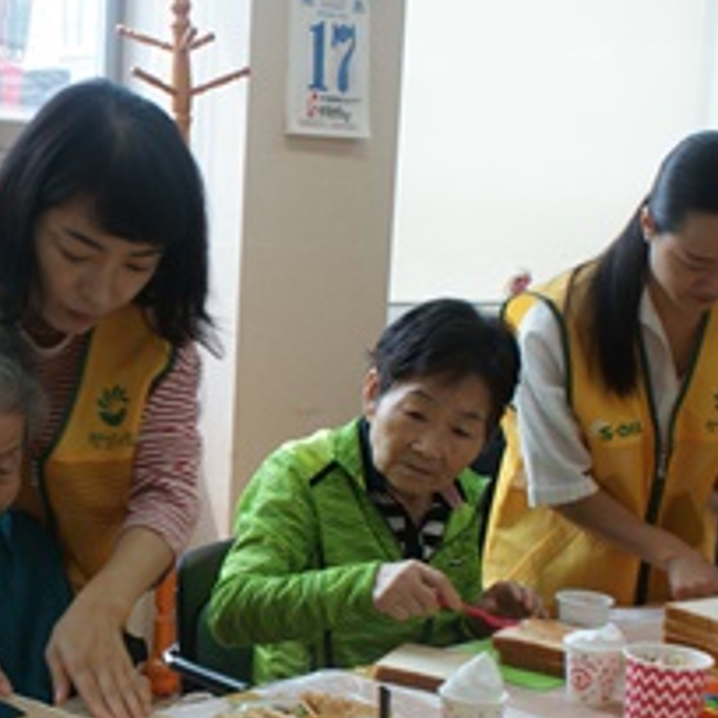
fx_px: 1525
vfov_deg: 26.4
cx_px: 42
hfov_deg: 25.5
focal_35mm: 65
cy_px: 461
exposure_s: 1/40
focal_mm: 26
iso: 125
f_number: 4.5
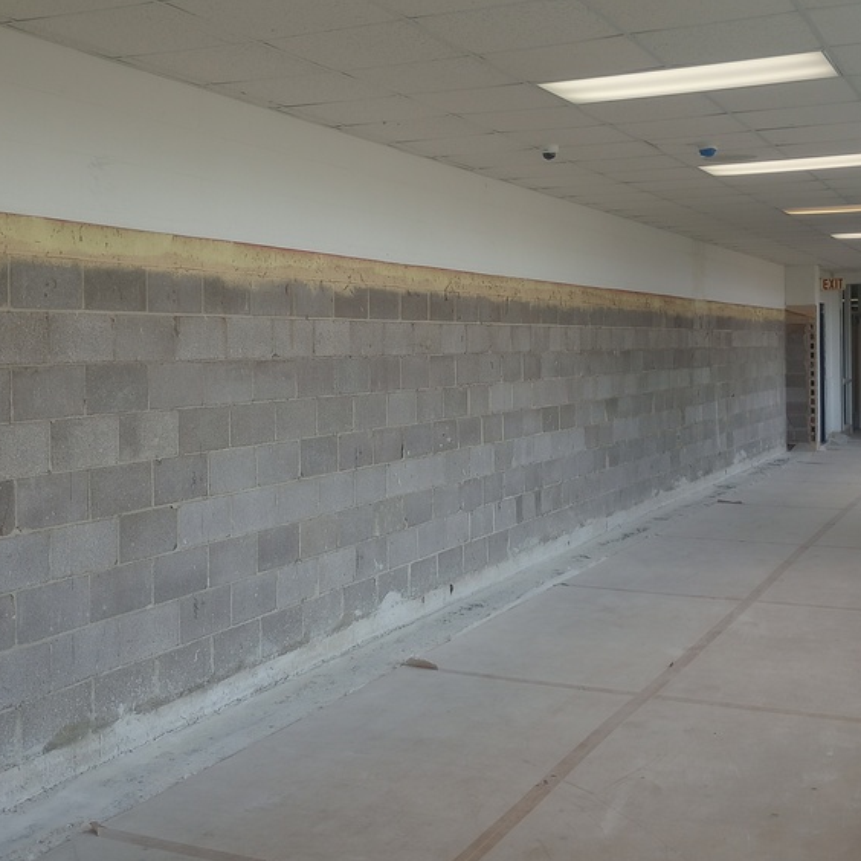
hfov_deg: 37.5
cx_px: 359
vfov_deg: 37.4
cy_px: 353
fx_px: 1266
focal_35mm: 45
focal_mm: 4.27
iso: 185
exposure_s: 1/120
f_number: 1.8
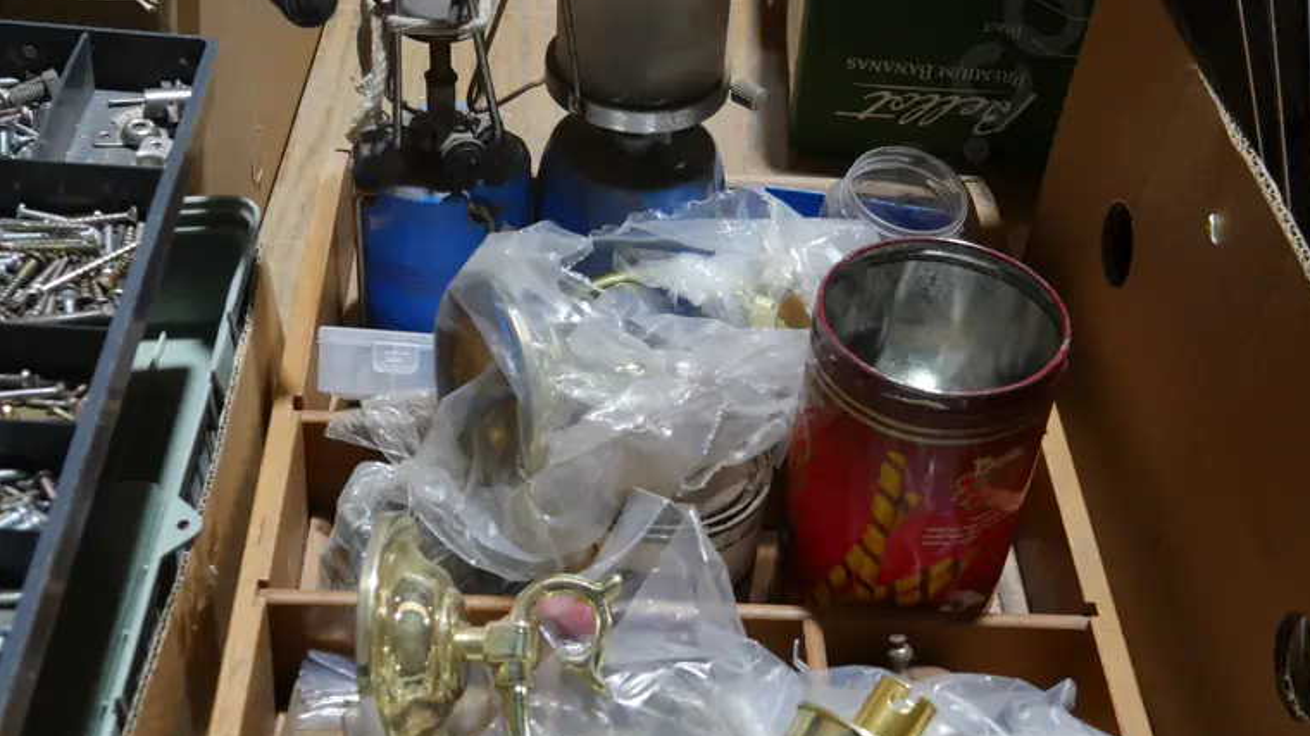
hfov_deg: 43.7
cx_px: 660
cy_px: 524
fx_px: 1632
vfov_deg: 25.2
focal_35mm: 47
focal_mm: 16
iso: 320
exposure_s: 1/60
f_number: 3.6
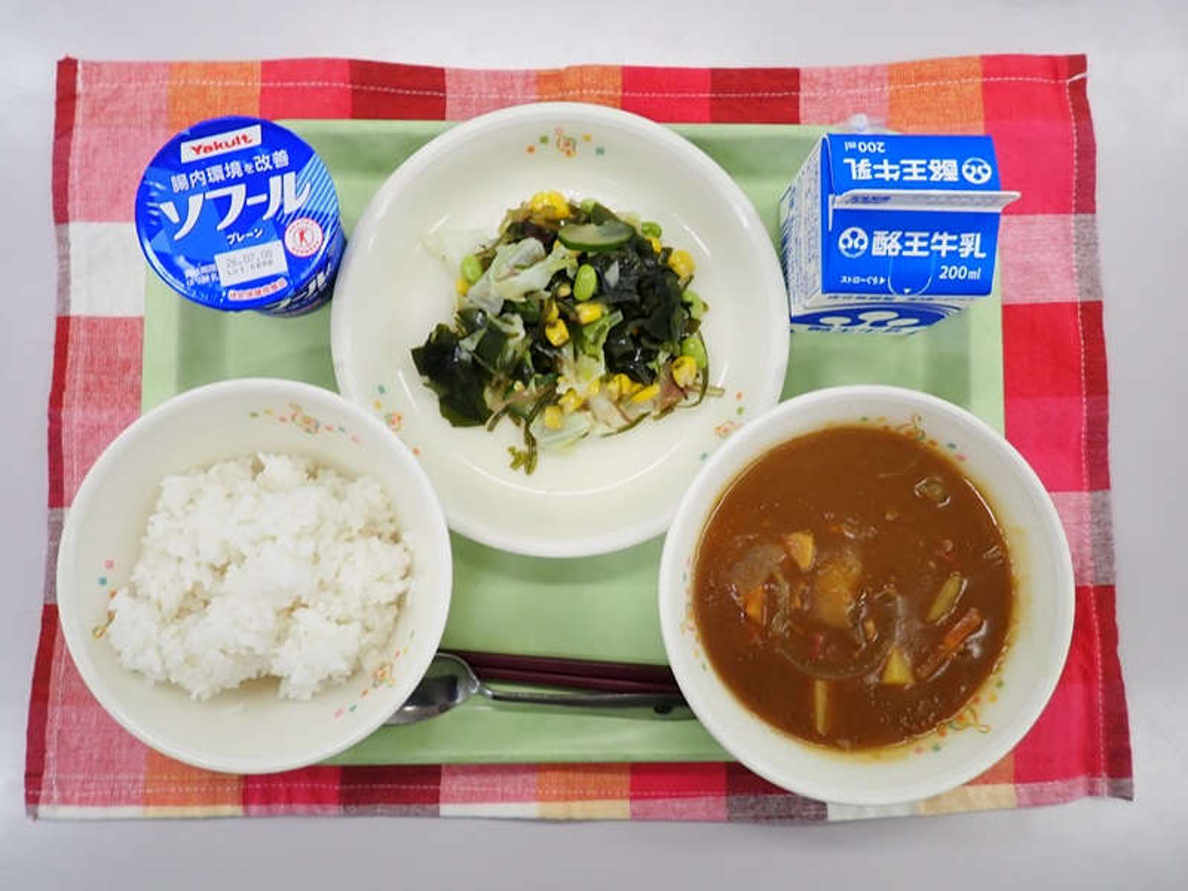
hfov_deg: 69.4
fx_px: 858
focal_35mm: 25
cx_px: 594
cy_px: 446
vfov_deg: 54.9
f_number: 2
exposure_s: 1/125
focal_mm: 4.5
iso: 125
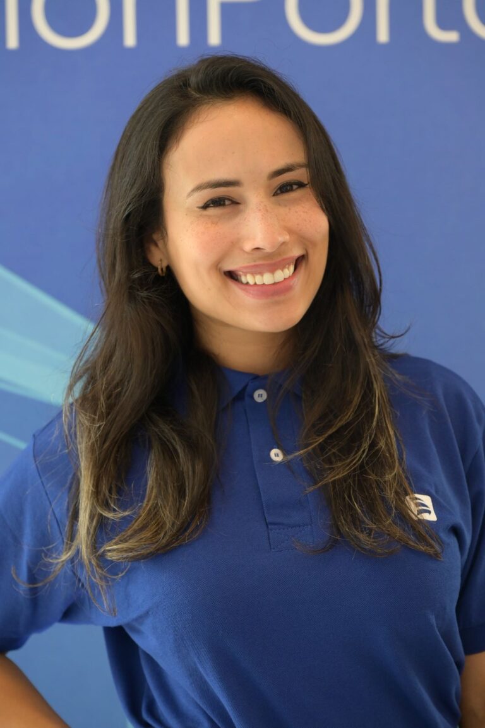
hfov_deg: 13.7
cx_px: 242
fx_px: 2023
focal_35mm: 100
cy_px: 364
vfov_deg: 20.4
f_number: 5
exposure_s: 1/125
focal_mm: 100
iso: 1800
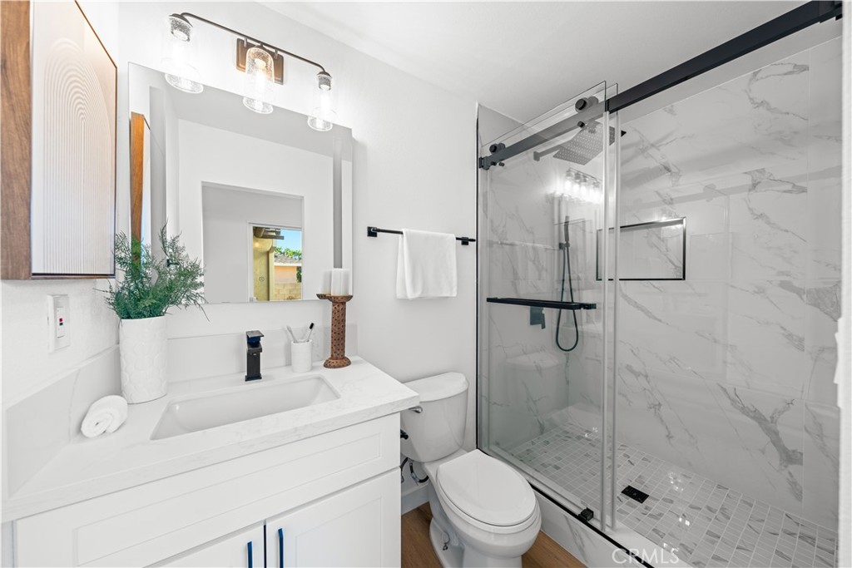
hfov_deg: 112.6
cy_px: 284
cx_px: 426
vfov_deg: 90.0
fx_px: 284
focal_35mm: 12
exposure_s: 1/5
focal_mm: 12
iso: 100
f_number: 6.3
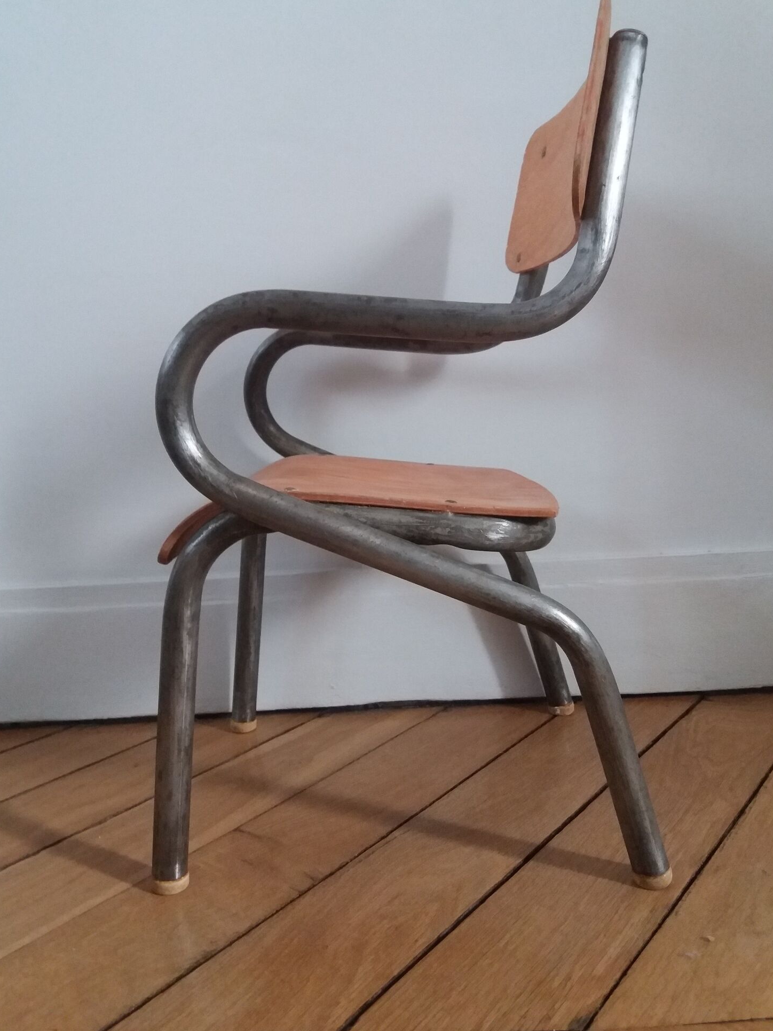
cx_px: 394
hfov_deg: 48.2
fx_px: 864
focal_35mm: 29
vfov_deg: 61.7
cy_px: 507
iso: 320
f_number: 1.9
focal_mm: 3.7
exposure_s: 1/17
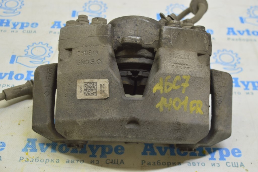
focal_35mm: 57
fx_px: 408
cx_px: 129
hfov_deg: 35.1
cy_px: 86
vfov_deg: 23.7
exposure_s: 1/20
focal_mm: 38
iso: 400
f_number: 5.6
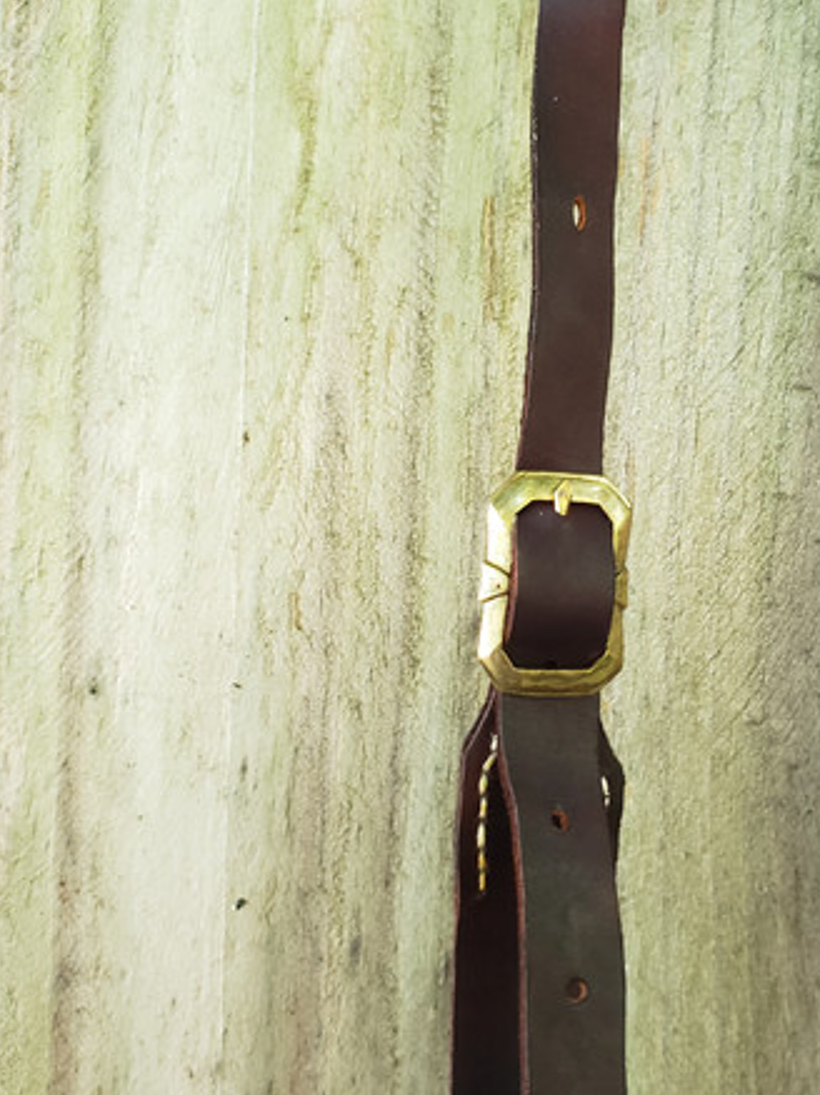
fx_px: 1201
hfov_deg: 37.1
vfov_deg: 49.0
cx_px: 578
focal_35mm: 38
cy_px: 515
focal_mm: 4.3
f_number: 2.4
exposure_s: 1/24
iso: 250
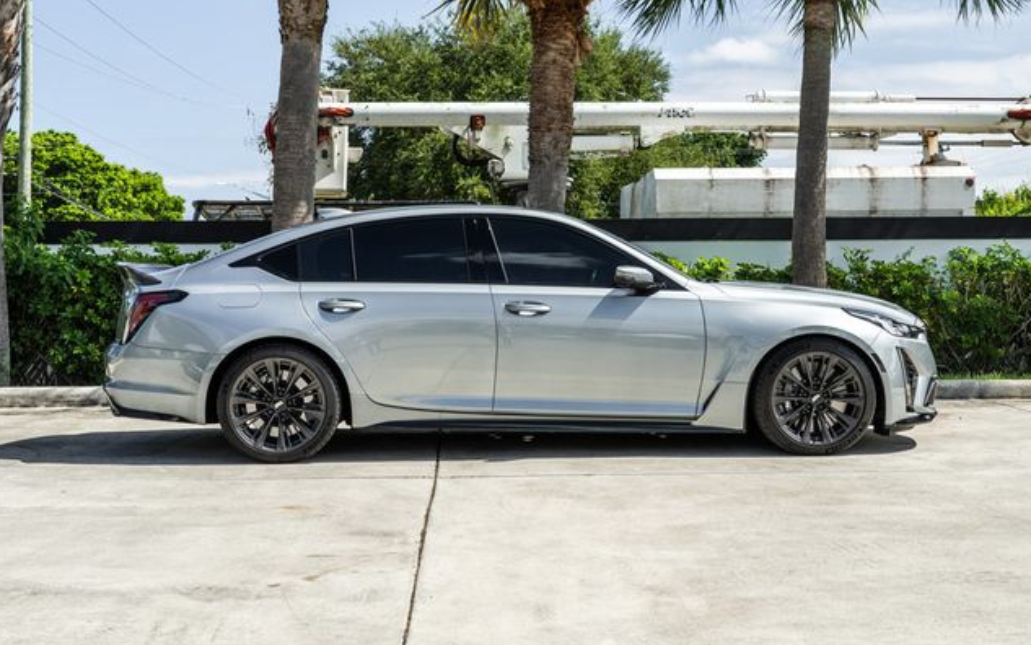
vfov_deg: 22.8
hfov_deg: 35.6
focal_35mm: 57
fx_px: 1602
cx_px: 572
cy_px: 305
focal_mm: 41
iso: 160
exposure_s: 1/125
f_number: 8
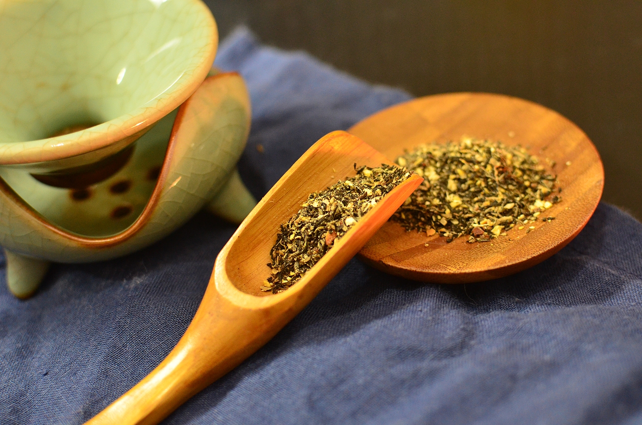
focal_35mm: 52
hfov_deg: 37.9
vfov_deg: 25.6
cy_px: 212
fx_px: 934
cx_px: 321
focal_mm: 35
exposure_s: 1/20
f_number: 3.5
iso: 1600
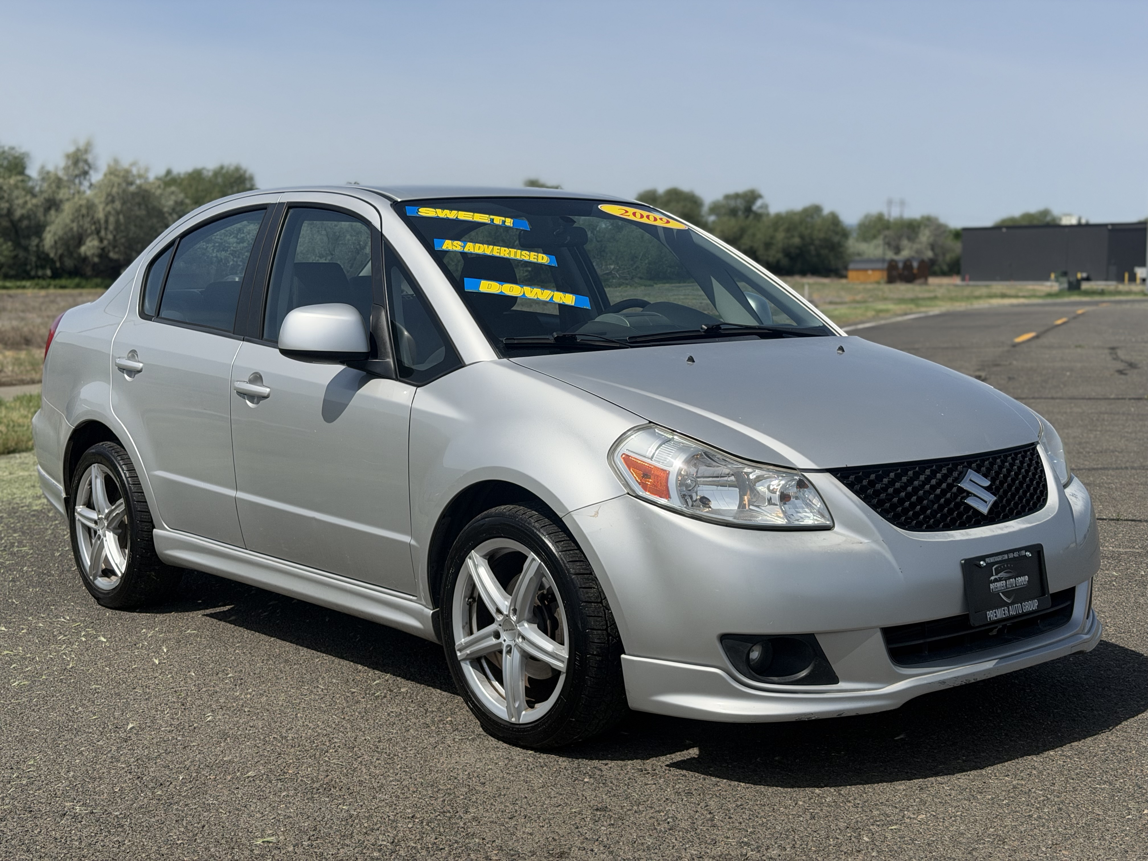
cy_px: 430
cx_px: 574
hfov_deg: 39.7
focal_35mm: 48
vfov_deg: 30.3
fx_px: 1592
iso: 80
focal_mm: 6.76
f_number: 1.78
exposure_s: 1/8772
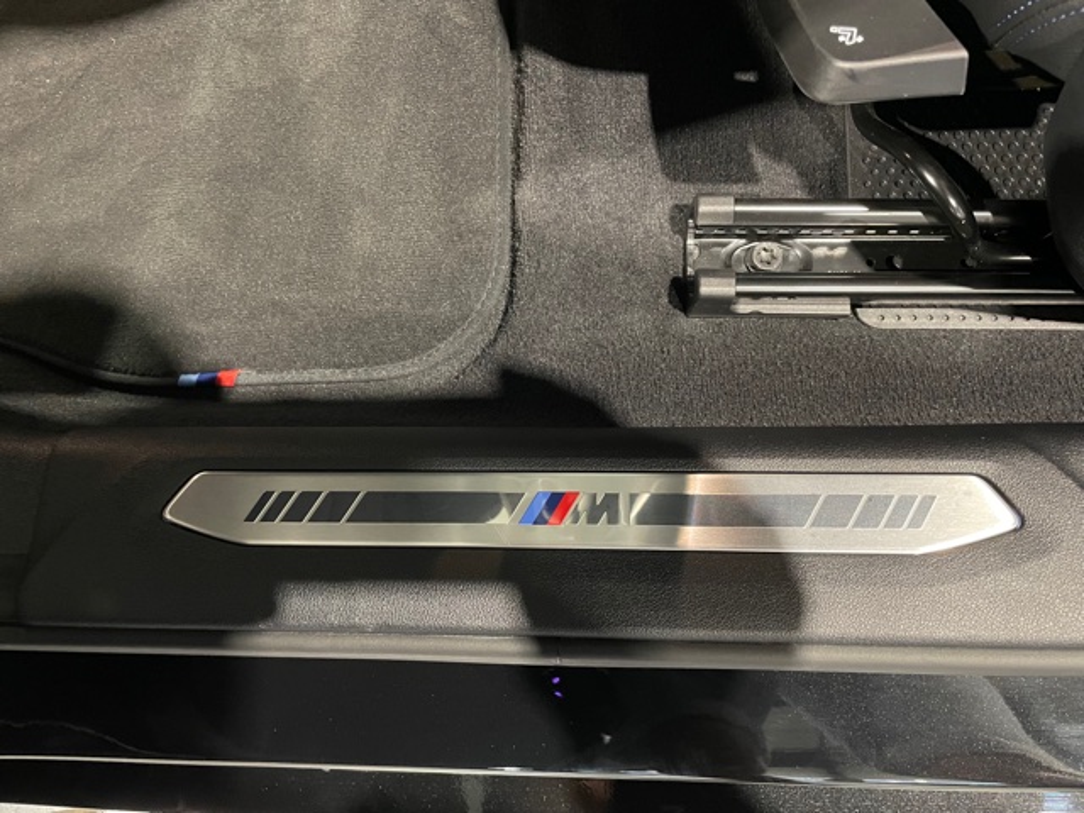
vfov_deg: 53.1
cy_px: 406
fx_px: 814
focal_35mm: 26
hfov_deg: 67.3
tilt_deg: -80.4
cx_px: 542
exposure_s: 1/25
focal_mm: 4.2
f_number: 1.6
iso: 640
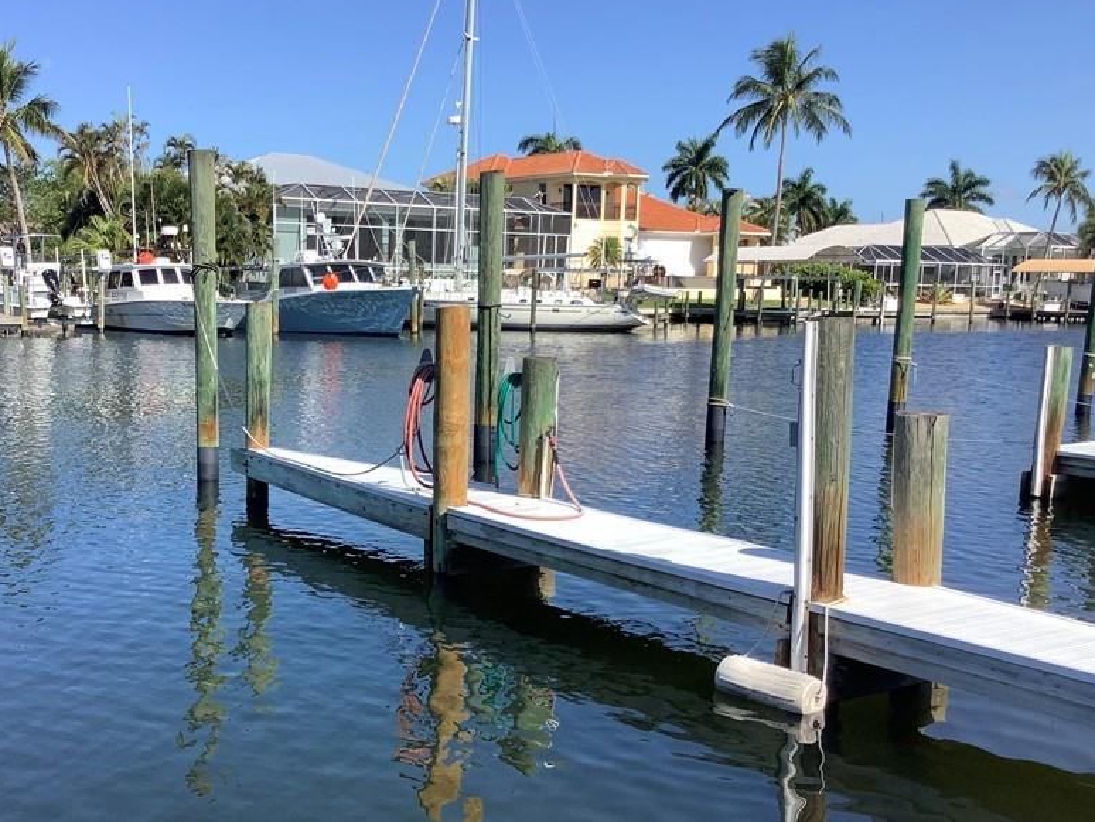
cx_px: 400
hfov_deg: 45.3
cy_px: 505
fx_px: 1297
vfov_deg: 35.0
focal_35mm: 41
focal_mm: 3.3
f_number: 2.4
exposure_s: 1/1087
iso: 25
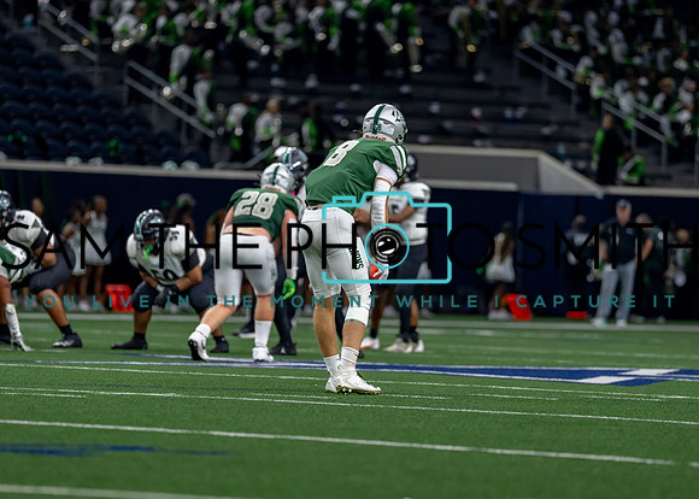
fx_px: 5711
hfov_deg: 7.0
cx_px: 341
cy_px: 261
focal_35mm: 288
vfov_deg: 5.0
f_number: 2.8
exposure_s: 1/1000
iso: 1250
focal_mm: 200
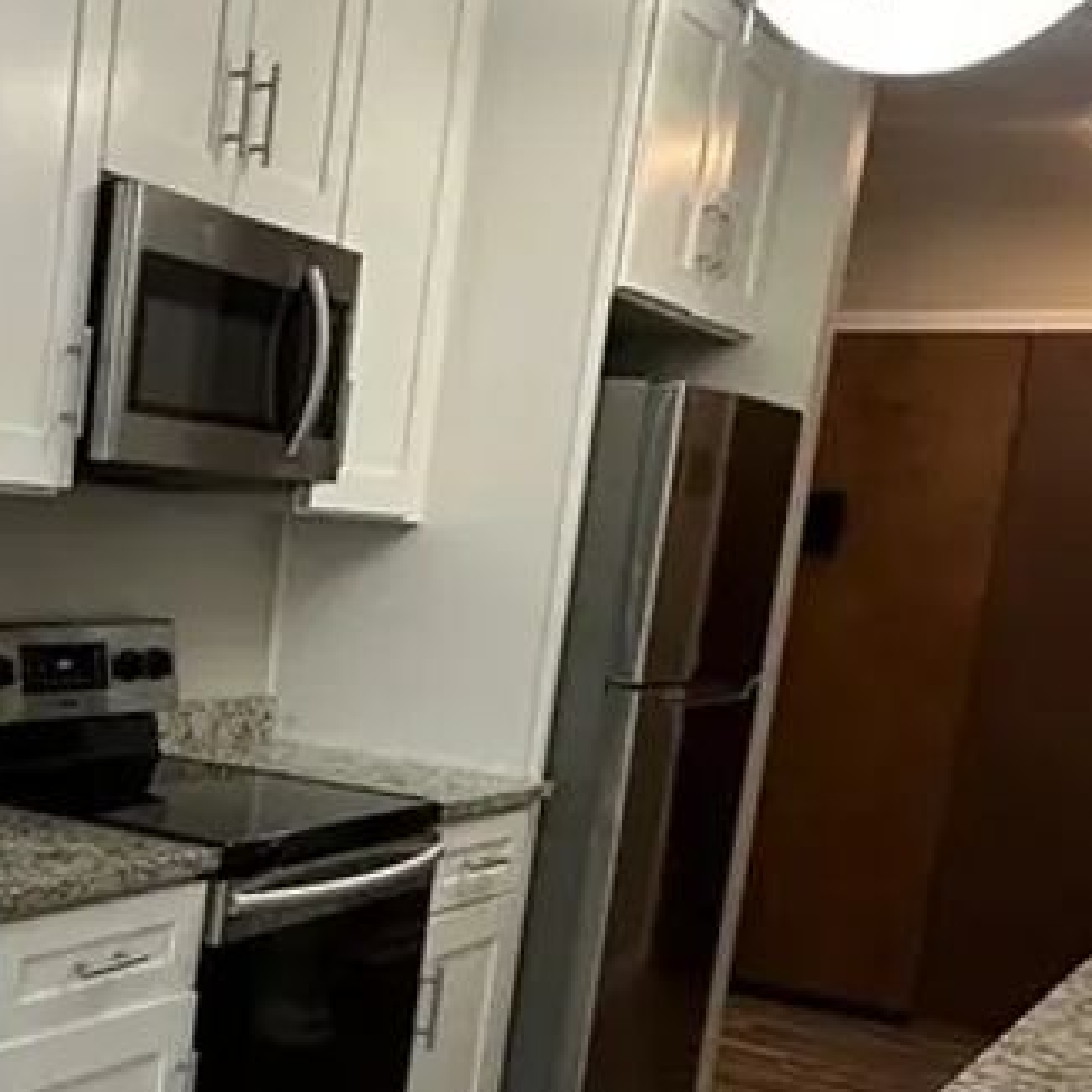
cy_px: 828
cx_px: -175
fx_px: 1856
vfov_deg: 32.1
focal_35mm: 52
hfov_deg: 28.9
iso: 320
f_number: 2.2
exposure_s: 1/120
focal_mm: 2.22
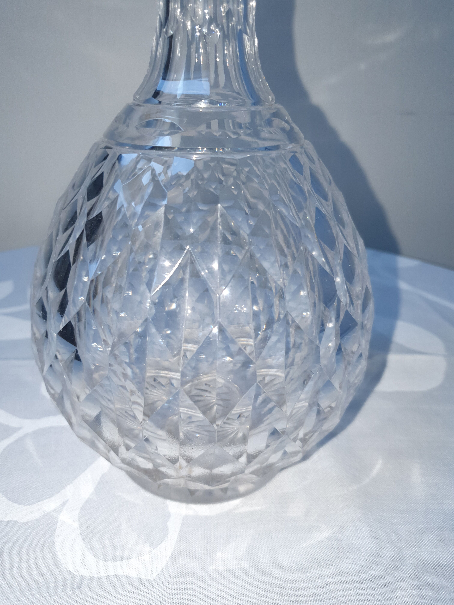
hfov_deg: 53.1
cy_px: 302
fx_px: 455
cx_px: 227
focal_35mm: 26
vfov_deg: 67.3
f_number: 1.5
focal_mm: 4.32
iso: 100
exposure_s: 1/50
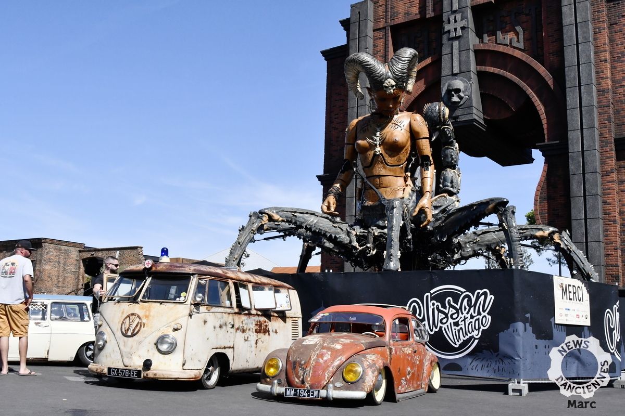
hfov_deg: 53.1
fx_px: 625
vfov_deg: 36.9
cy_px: 208
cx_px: 312
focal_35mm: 36
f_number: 18
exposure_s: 1/1250
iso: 1600
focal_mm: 24
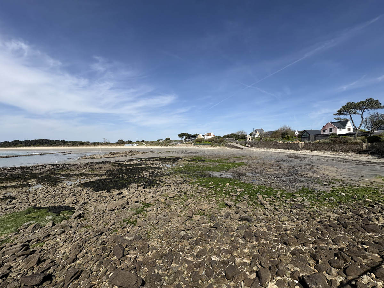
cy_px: 144
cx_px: 192
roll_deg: +0.9
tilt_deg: +1.0
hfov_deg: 102.1
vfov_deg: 85.7
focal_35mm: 14
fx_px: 155
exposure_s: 1/2874
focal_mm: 2.22
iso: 50
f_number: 2.2
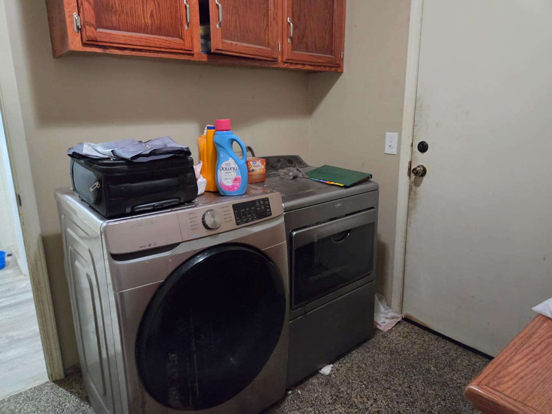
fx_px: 367
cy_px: 207
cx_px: 276
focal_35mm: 23
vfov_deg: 58.9
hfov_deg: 73.9
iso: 2500
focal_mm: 5.4
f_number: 1.8
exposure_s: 1/120
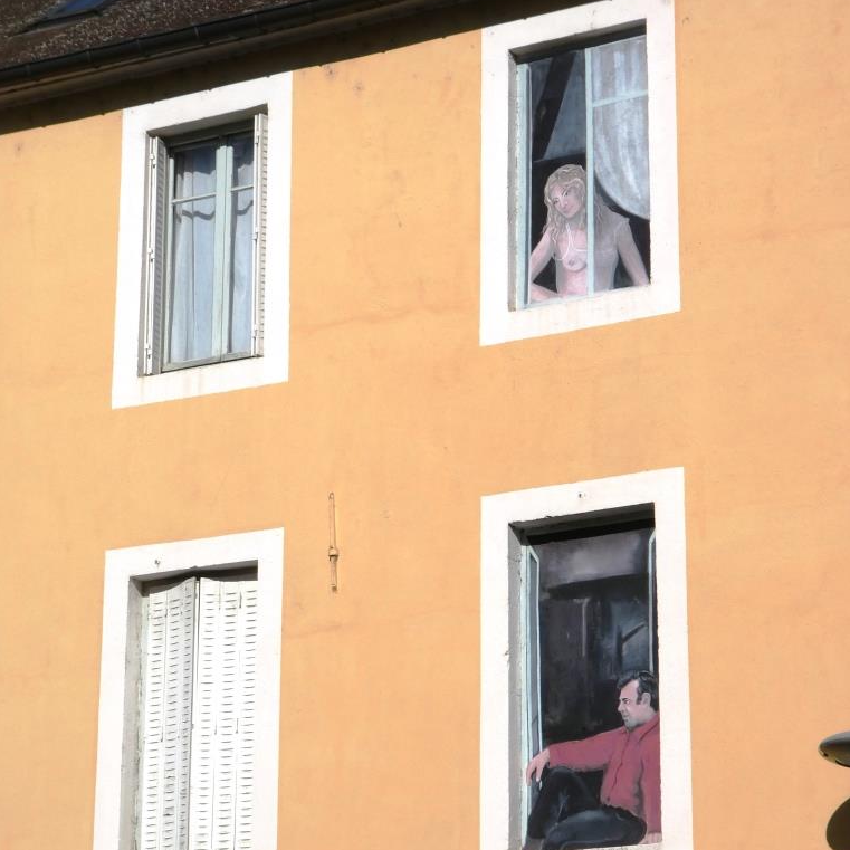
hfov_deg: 16.3
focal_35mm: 107
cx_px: 424
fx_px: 2973
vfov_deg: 16.3
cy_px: 447
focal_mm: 16.1
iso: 80
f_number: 7.1
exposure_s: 1/800
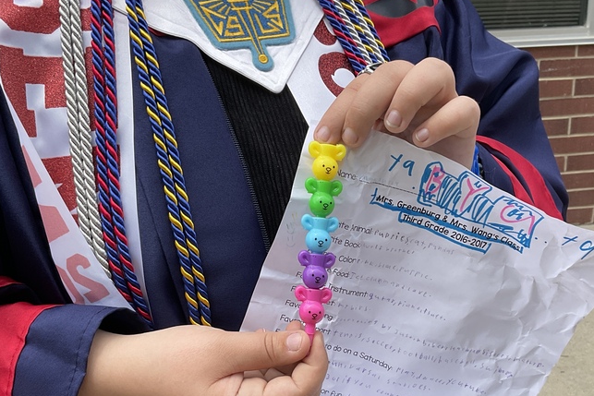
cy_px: 289
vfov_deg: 27.8
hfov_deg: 41.1
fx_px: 792
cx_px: 318
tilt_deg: -20.8
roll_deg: +0.7
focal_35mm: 48
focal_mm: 3
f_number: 1.8
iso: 16
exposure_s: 1/1377
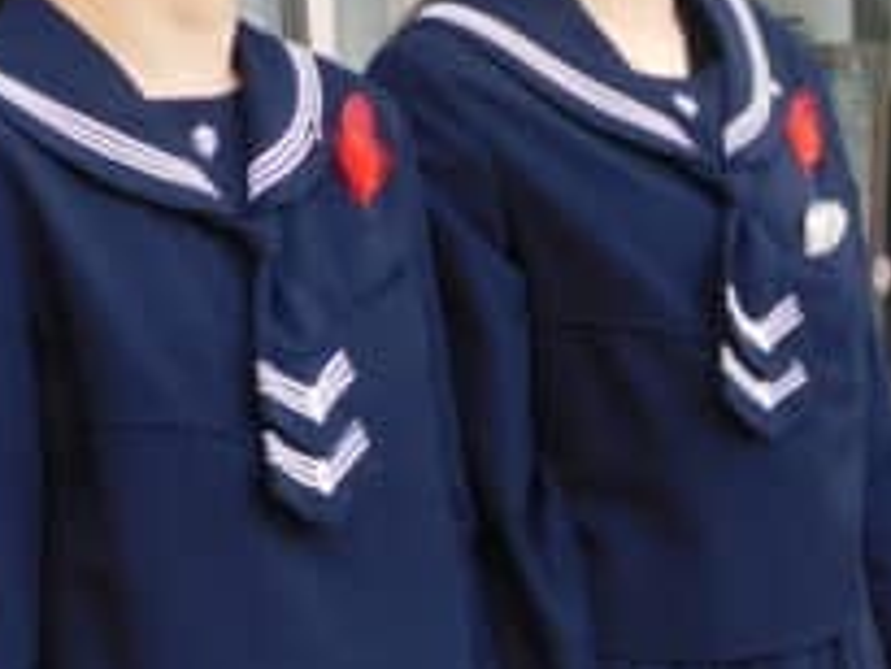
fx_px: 3374
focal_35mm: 131
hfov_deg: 15.0
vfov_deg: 11.2
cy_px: 626
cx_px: 700
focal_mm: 6.3
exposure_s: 1/125
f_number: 3.8
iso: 125
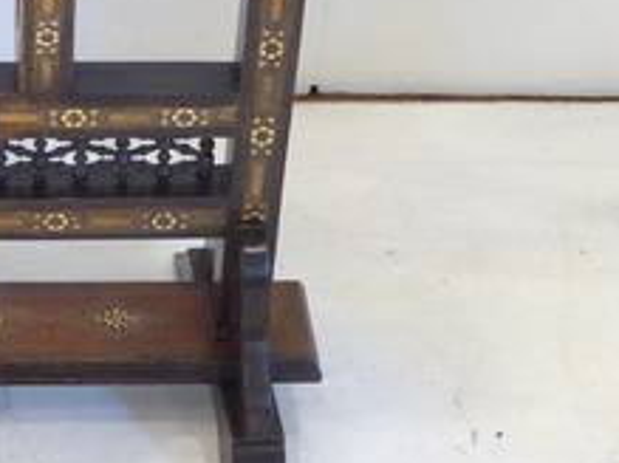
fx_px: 2055
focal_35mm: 115
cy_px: -17
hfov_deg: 16.9
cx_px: 48
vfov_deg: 12.7
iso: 400
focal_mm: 7.2
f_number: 3.8
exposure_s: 1/15
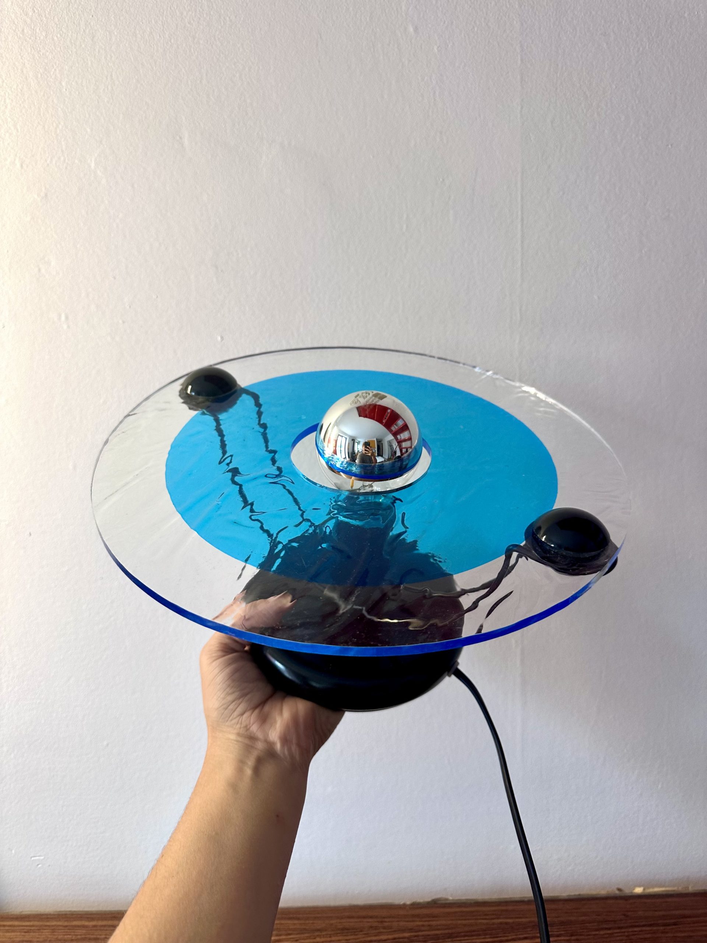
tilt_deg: -7.9
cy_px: 472
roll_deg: +1.6
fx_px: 654
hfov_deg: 56.8
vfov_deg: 71.6
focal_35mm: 24
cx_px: 354
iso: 125
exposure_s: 1/50
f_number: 1.78
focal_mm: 6.86
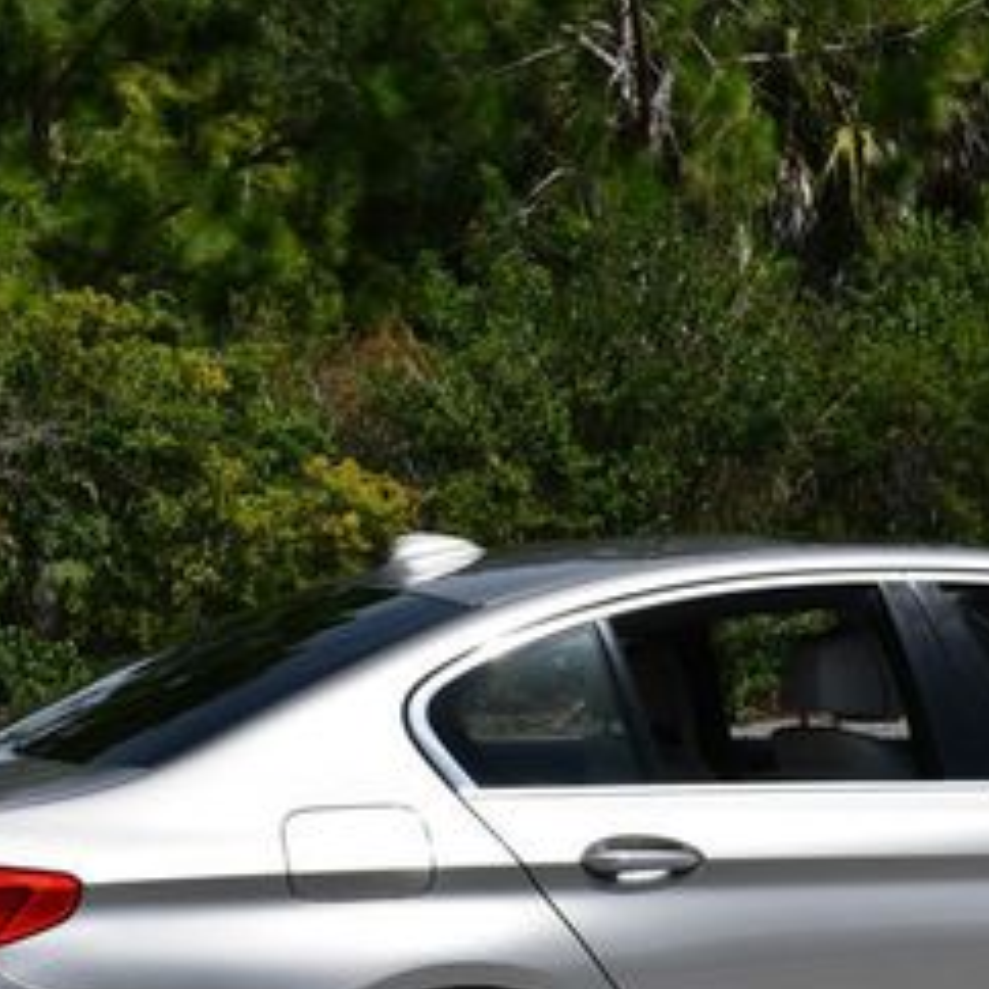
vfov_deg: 13.8
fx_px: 4073
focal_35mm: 126
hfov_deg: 13.7
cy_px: 732
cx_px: 879
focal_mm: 28
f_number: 9
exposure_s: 1/320
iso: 100
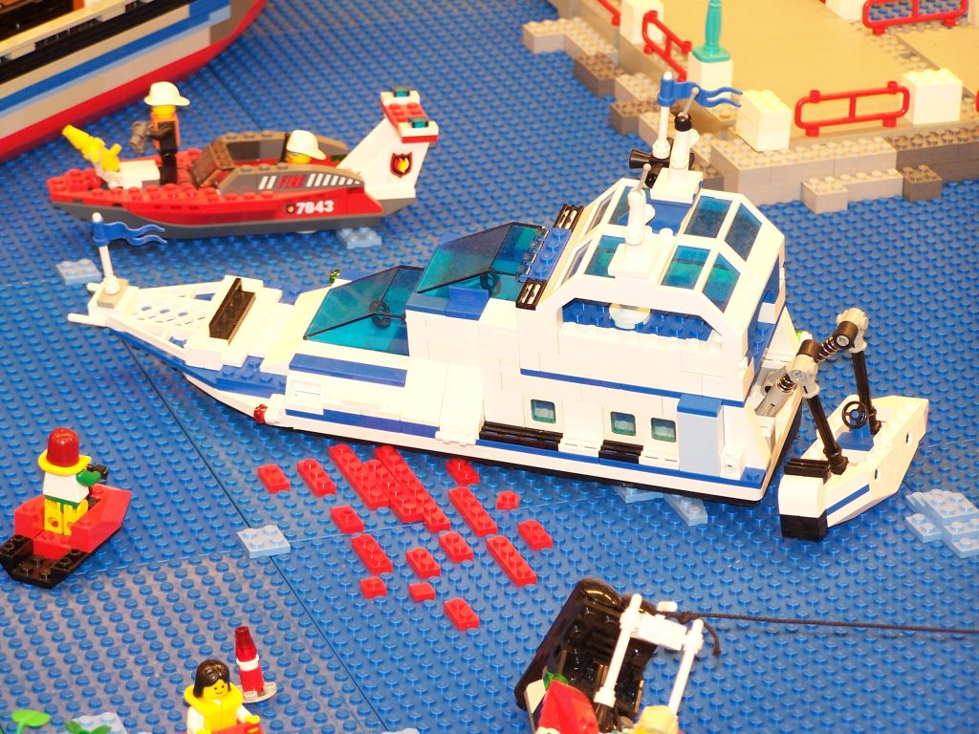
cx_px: 490
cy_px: 367
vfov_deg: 11.6
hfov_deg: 15.4
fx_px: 3620
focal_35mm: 128
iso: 80
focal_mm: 21.2
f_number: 3.2
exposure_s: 1/3
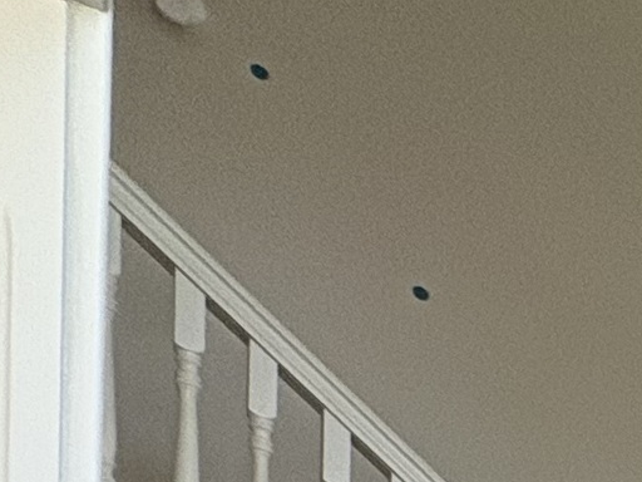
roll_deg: -1.4
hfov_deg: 13.5
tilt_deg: -0.5
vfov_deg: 12.4
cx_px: 1674
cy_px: 1264
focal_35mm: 84
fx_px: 1558
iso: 125
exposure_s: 1/60
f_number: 2.2
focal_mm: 2.22
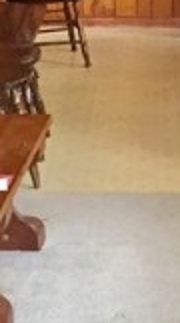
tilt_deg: -9.0
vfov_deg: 14.2
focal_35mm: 151
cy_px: 50
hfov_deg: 8.0
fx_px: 1287
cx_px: 174
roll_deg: -0.5
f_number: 2.2
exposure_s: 1/30
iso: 250
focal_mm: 4.15
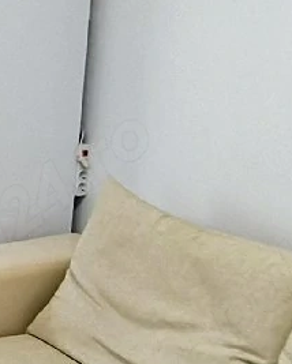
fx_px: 842
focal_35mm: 78
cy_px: 282
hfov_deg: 16.1
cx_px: -261
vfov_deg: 24.1
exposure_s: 1/33.3
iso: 250
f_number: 2.2
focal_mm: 1.65
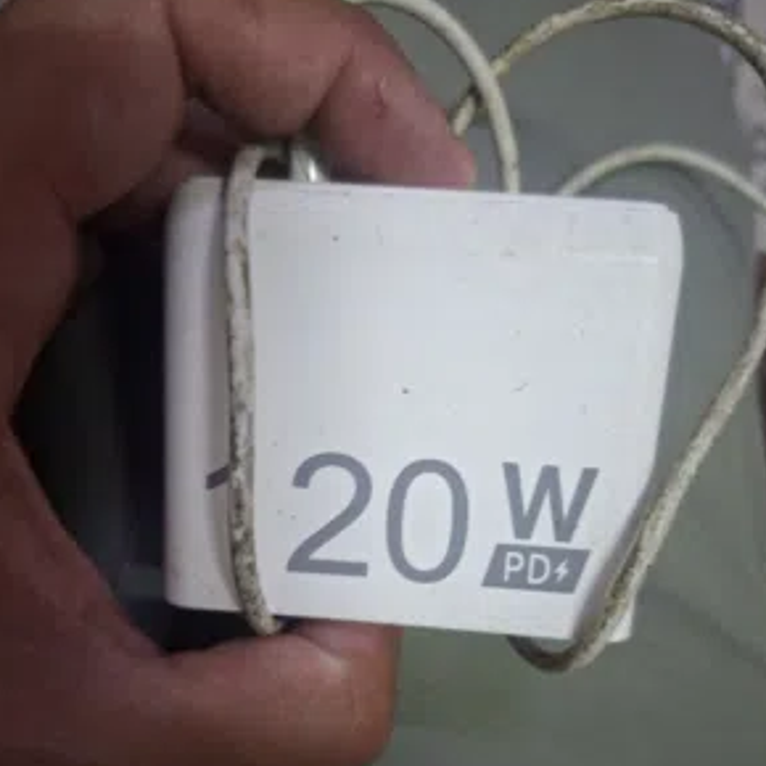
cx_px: 378
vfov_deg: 56.5
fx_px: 701
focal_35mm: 28
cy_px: 489
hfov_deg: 57.3
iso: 400
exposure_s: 1/33
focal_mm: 5.54
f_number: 1.8
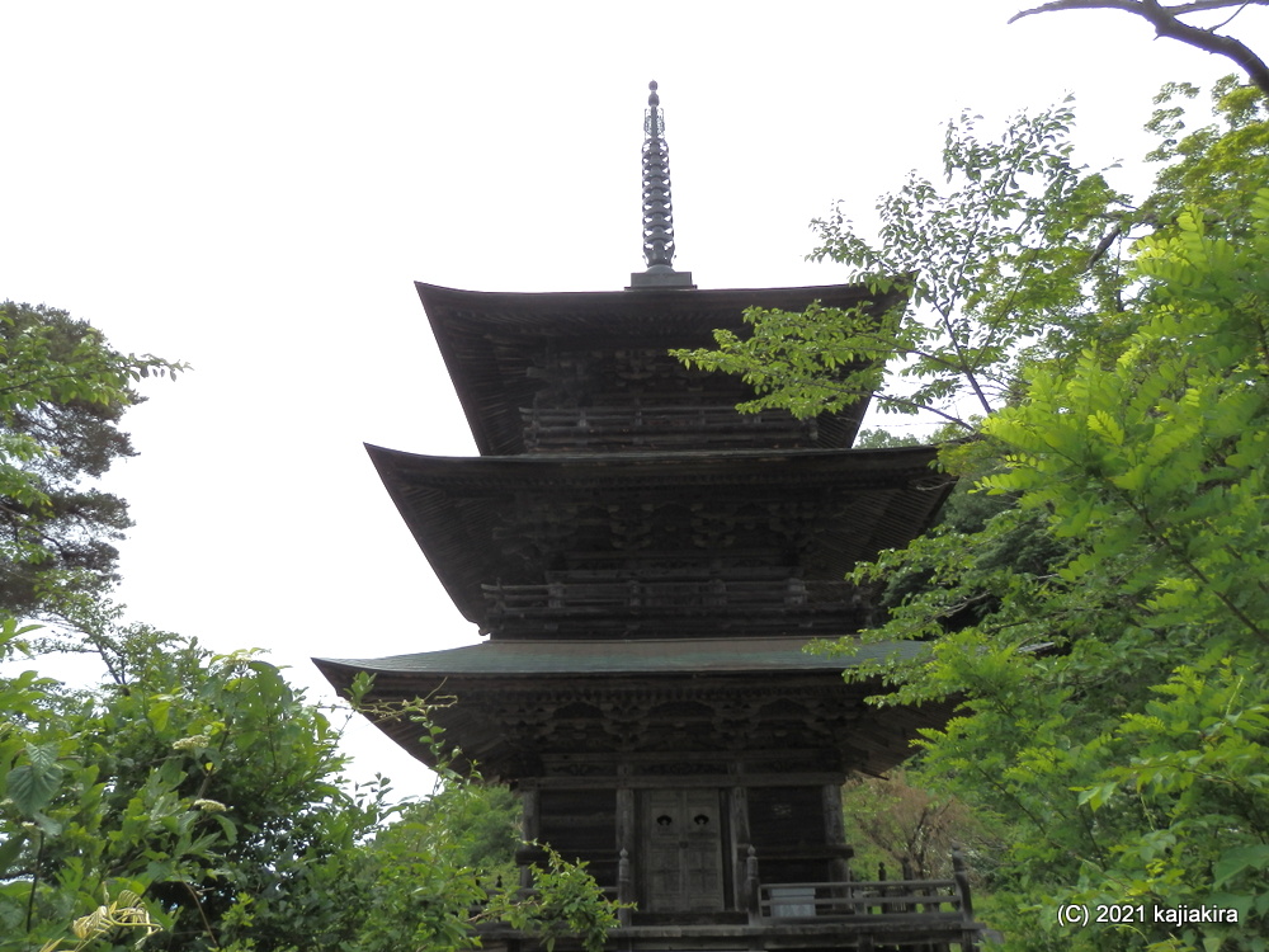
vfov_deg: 54.9
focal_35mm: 25
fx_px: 916
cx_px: 634
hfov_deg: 69.4
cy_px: 476
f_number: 3
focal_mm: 4.5
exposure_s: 1/1000
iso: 80
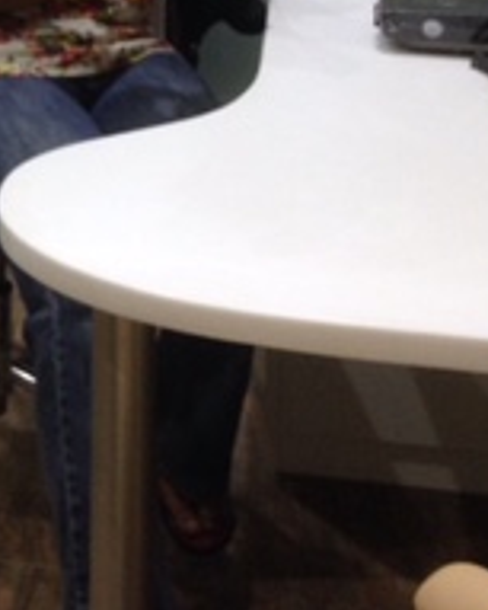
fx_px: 1948
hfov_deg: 14.0
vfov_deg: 16.9
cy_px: -150
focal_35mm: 108
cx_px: -32
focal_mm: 4.12
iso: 100
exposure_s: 1/20
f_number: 2.4
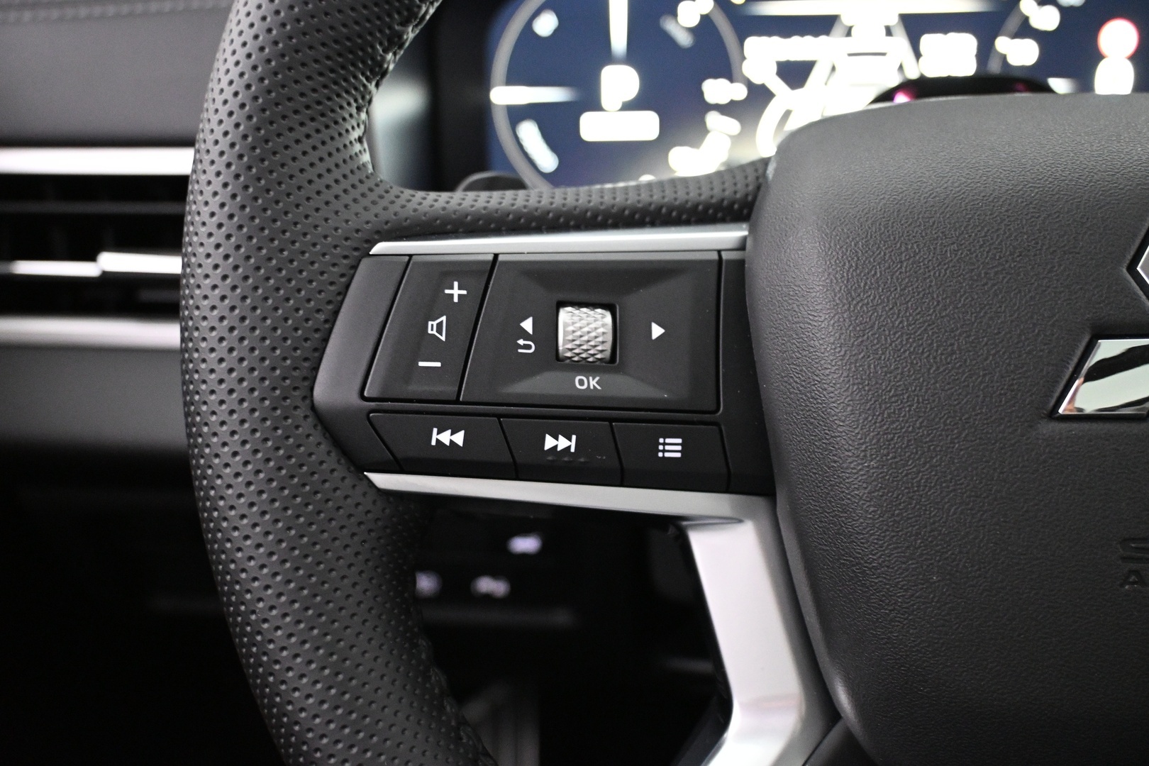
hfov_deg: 53.1
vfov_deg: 36.9
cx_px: 574
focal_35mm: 36
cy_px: 383
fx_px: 1149
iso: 4000
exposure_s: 1/25
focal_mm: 24
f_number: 4.2
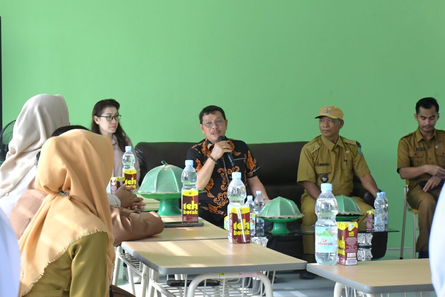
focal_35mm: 78
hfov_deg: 26.0
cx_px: 222
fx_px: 964
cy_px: 148
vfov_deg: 17.5
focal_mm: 52
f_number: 13
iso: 3200
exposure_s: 1/125
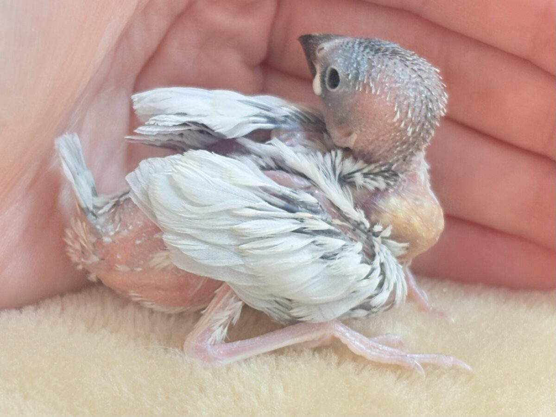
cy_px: 208
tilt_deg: -26.1
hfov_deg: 36.8
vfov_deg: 28.0
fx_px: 835
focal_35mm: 52
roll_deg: -3.6
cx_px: 278
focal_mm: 5.96
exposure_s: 1/80
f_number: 1.6
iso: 50
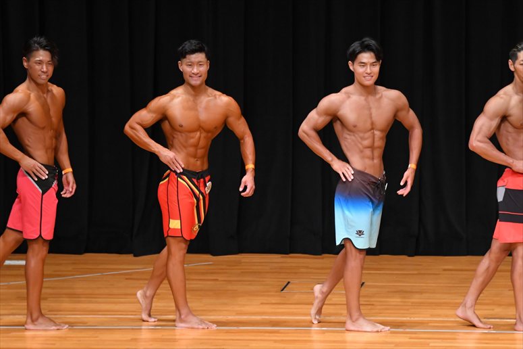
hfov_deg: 7.6
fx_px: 3921
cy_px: 174
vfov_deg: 5.1
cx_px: 262
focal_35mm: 270
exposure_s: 1/400
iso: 4000
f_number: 5.6
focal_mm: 180
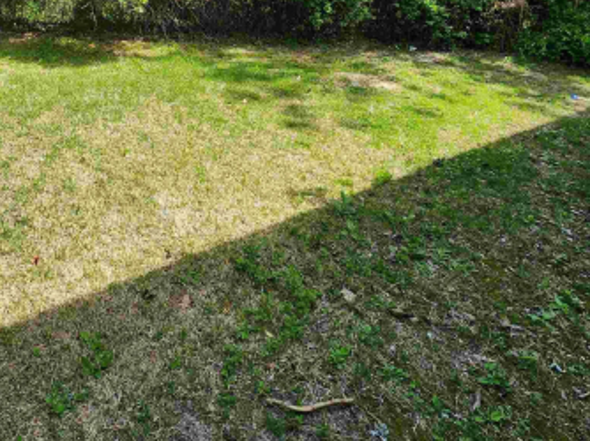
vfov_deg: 48.3
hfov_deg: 62.5
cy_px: 56
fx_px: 443
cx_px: 132
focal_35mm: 26
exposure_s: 1/836
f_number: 2.2
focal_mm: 2.2
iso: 50
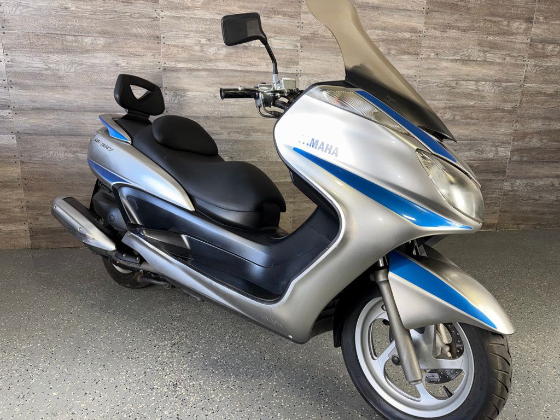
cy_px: 210
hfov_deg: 71.6
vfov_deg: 56.8
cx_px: 280
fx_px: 388
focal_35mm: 24
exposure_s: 1/30
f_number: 1.78
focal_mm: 6.76
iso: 64
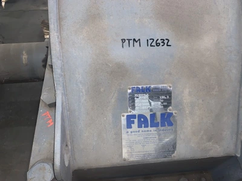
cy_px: 90
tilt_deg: -55.9
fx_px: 182
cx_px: 121
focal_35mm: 26
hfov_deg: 67.3
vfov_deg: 53.1
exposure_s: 1/6
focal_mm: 4.25
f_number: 1.8
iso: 40
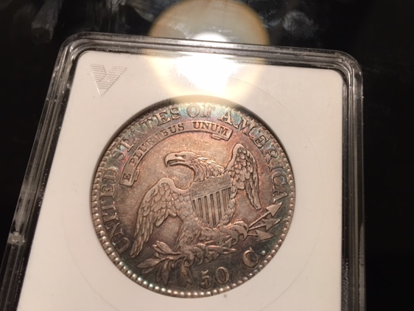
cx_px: 220
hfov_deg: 55.3
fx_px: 395
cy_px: 137
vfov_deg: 42.9
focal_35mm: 33
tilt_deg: -68.7
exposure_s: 1/15
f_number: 2.2
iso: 25
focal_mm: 4.15
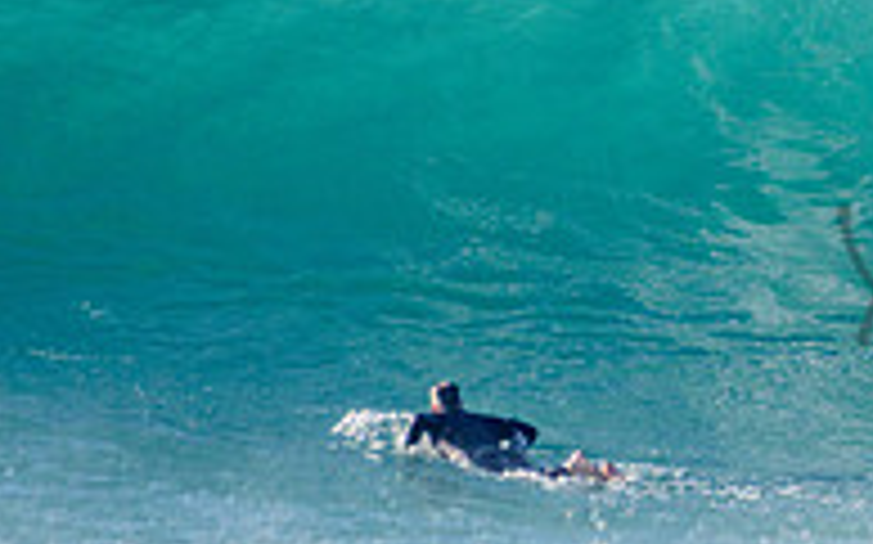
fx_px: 44489
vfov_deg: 0.7
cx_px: 1300
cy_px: 236
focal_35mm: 1871
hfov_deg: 1.1
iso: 200
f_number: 5.6
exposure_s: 1/2000
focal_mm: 500
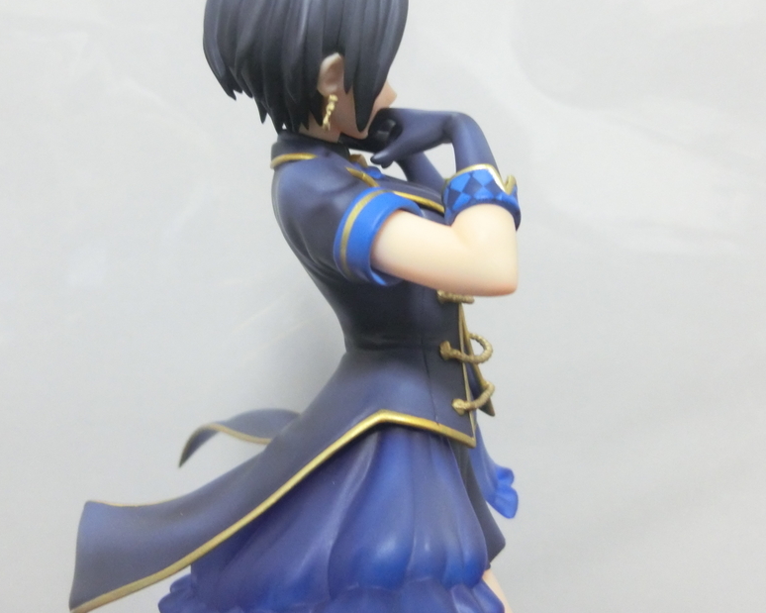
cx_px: 328
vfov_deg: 46.9
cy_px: 248
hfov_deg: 57.0
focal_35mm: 31
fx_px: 703
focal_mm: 4.24
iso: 800
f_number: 3
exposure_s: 1/15
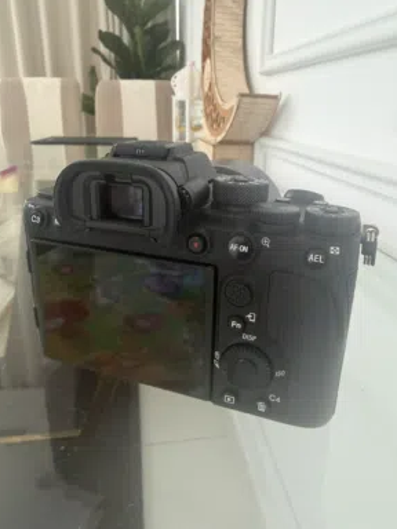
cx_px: 203
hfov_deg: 54.9
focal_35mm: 25
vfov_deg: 69.4
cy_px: 270
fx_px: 382
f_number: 2.2
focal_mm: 2.22
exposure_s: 1/50
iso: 500
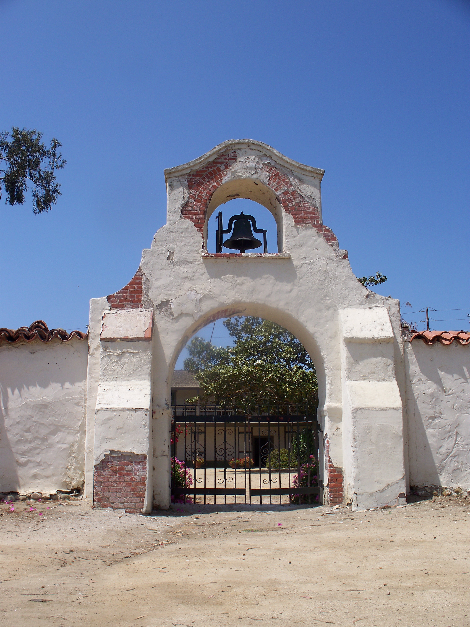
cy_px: 314
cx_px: 235
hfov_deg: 39.7
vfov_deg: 51.4
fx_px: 652
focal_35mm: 36
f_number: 5
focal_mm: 7.54
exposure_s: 1/500
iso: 64
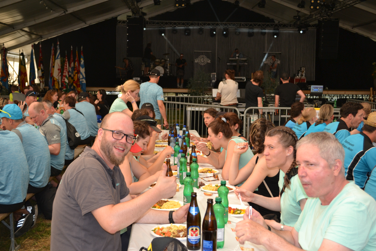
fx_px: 470
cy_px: 126
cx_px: 188
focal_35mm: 45
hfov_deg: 43.6
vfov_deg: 29.9
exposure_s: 1/125
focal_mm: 30
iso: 360
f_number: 4.5
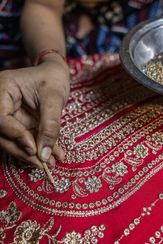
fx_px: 211
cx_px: 82
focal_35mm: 31
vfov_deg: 60.3
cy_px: 122
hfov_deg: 42.3
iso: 2500
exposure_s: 1/125
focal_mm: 20.6
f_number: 2.8
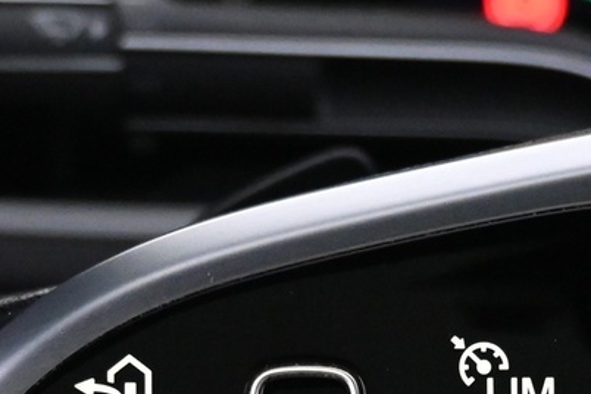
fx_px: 2085
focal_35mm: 127
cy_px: 556
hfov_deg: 16.1
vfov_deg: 10.5
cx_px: 306
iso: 4500
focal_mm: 21
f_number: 4
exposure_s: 1/30
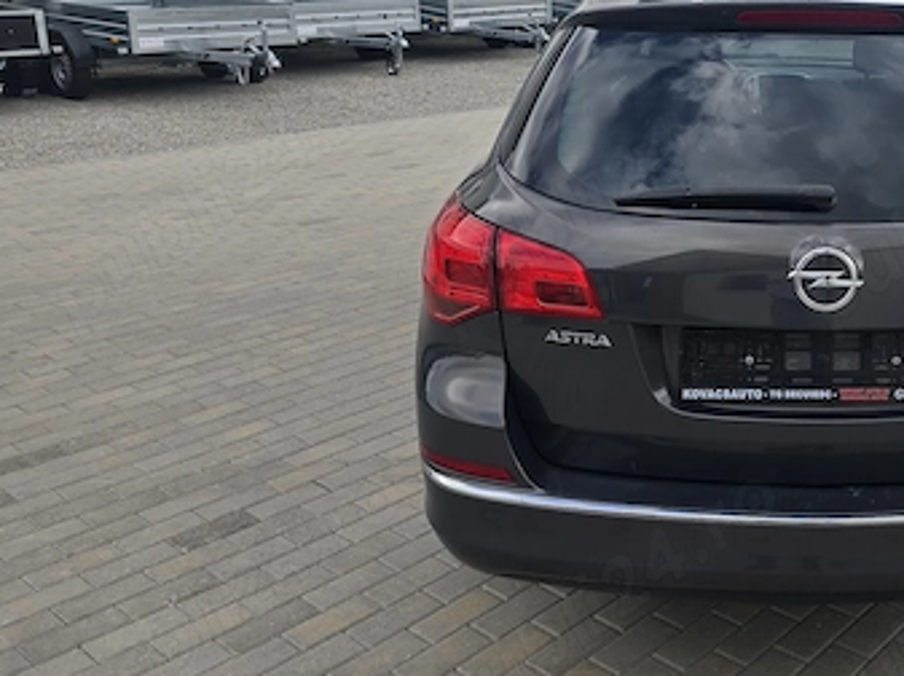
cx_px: 791
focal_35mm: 41
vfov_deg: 34.7
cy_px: 223
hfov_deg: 42.5
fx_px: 1070
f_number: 1.7
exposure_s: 1/322
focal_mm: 6.3
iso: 12
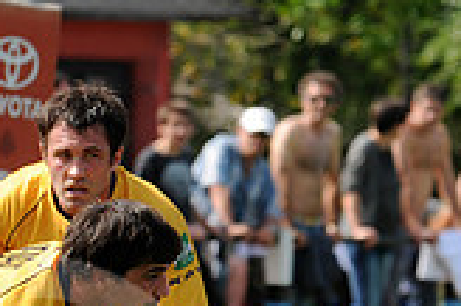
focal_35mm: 877
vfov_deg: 1.6
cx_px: 506
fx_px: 11216
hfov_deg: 2.4
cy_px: 462
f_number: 5
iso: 250
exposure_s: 1/800
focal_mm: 165
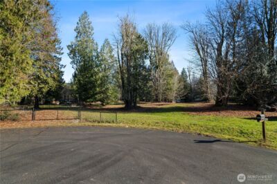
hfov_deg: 96.8
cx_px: 138
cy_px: 92
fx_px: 123
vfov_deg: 73.6
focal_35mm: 16
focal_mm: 16
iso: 200
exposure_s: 1/60
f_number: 8
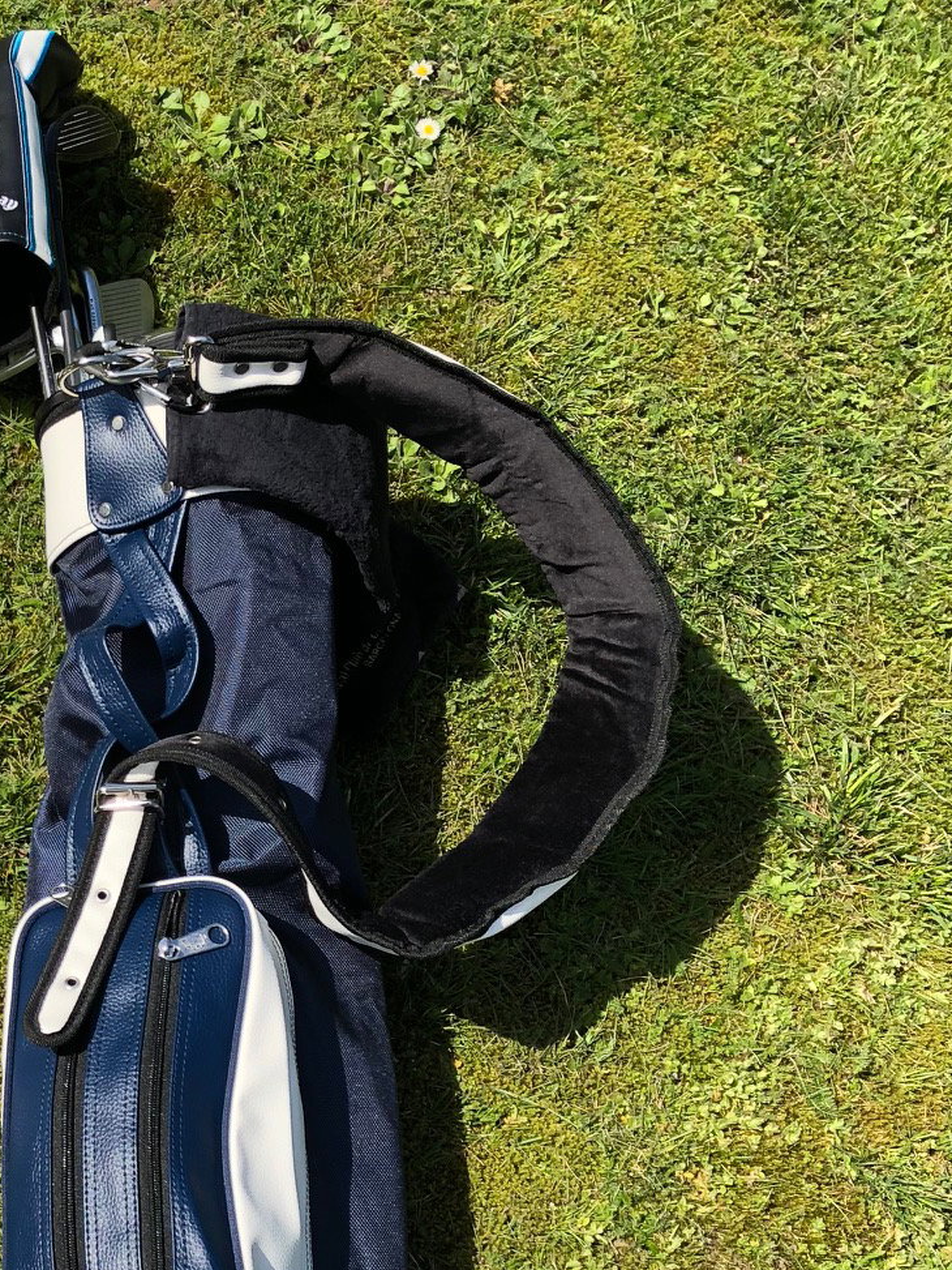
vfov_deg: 33.0
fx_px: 2126
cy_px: 814
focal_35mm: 58
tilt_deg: -68.9
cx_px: 0
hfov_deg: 24.1
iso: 20
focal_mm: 3.99
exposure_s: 1/1297
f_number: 1.8
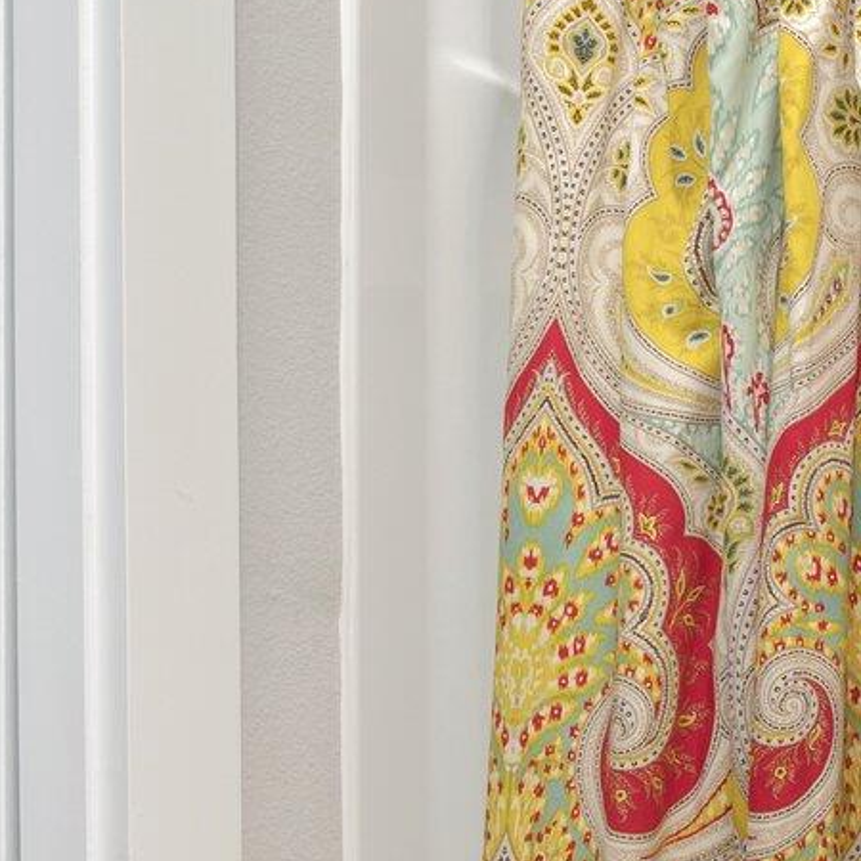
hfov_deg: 21.5
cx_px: 1445
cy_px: 758
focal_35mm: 60
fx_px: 1687
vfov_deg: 27.7
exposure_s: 1/60
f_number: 9
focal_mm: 15.5
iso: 250
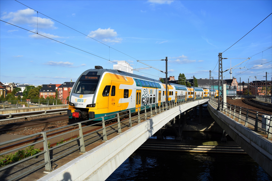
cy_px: 90
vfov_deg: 47.9
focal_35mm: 27
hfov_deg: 67.4
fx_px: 204
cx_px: 136
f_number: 6.3
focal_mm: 18
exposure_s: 1/1600
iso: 400
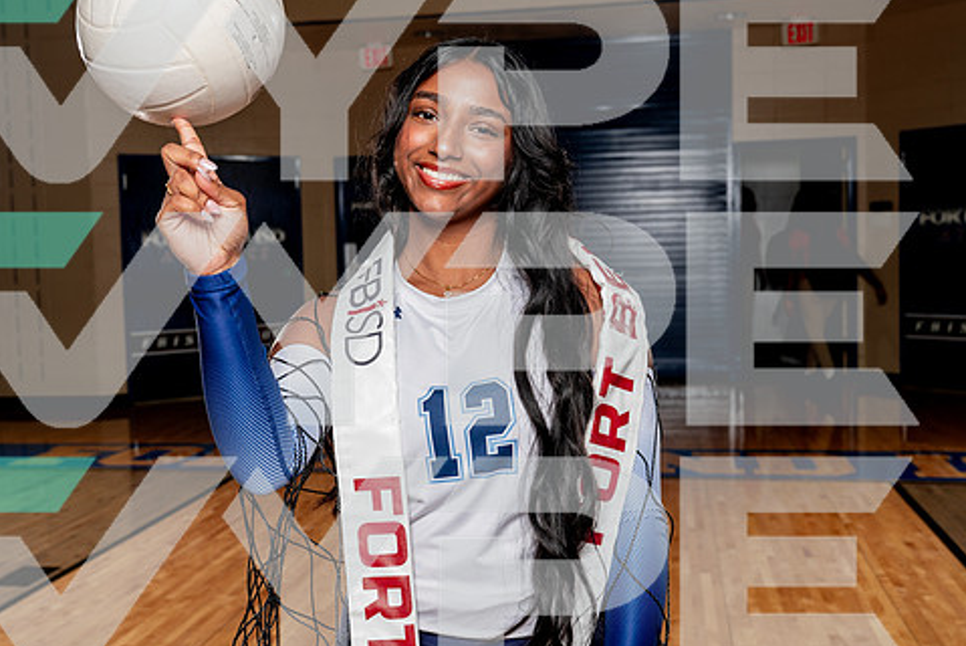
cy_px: 320
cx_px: 405
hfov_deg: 42.6
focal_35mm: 46
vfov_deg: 29.3
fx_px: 1235
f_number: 5.6
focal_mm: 38
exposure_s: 1/250
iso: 200
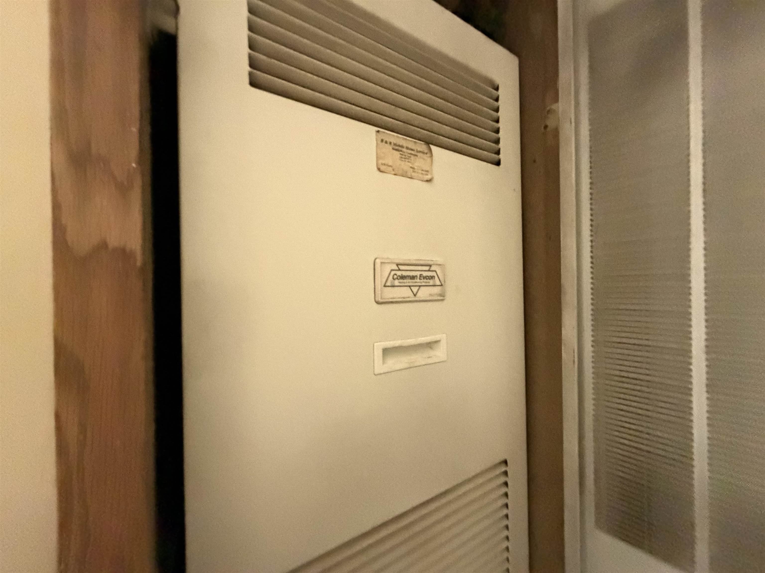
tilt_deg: +1.1
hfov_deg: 102.1
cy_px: 286
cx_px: 382
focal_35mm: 14
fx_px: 309
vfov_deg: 85.7
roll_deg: +1.4
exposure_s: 1/40
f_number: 2.2
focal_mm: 2.22
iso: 1250
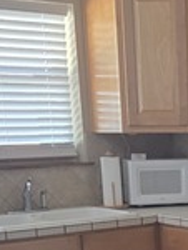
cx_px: 241
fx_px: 737
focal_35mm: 102
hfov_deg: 14.0
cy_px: 338
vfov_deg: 17.8
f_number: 1.8
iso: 800
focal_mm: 5.4
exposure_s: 1/120
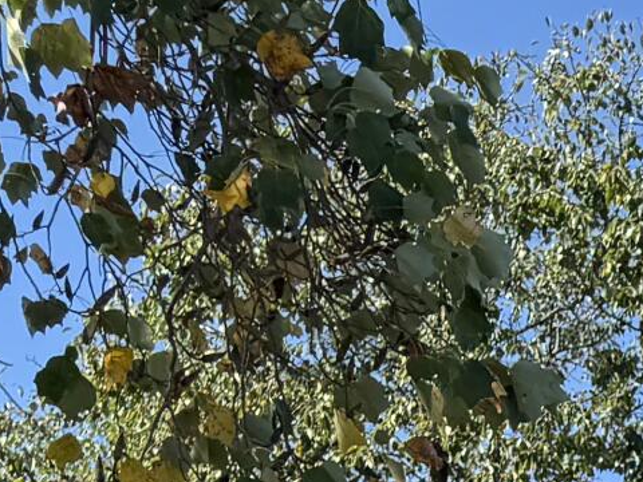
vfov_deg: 8.8
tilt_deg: +3.1
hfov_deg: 11.4
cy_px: 1247
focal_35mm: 150
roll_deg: -0.8
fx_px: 2786
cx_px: 1412
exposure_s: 1/2000
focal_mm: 6.76
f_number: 1.78
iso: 80
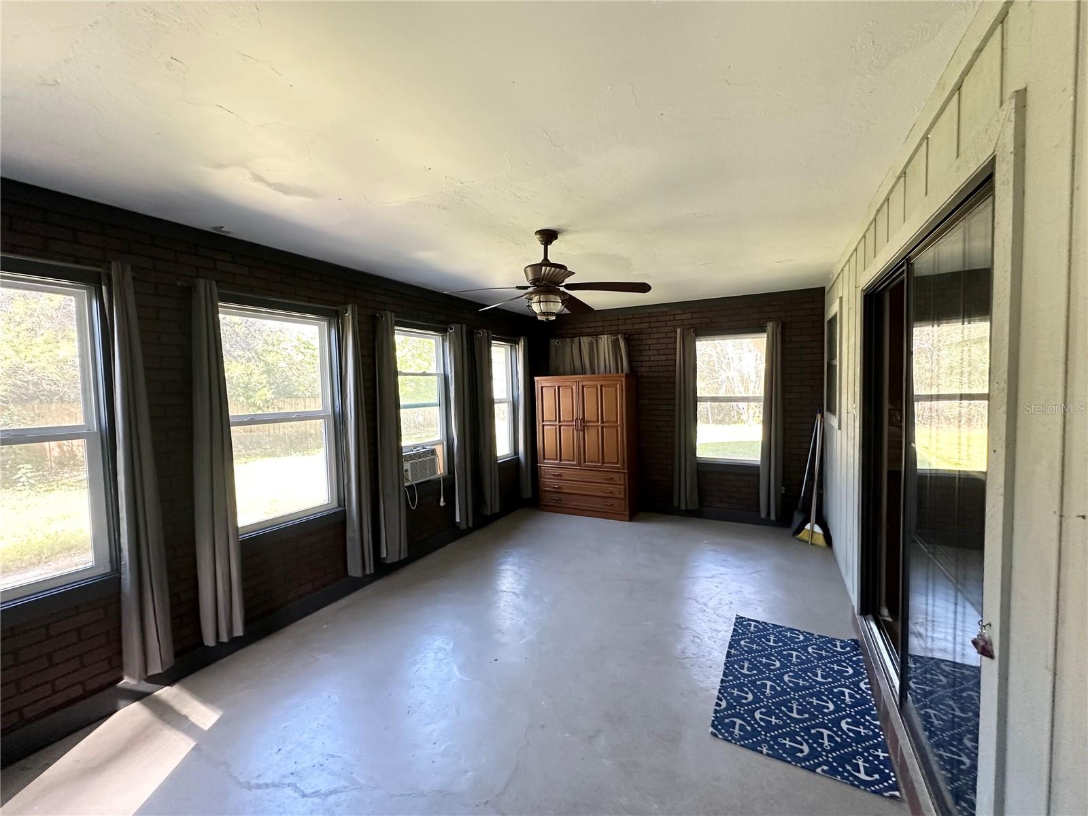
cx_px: 544
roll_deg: +1.2
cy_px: 408
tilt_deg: -3.3
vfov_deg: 85.7
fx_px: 440
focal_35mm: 14
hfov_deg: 102.1
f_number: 2.2
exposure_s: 1/80
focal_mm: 2.22
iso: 320
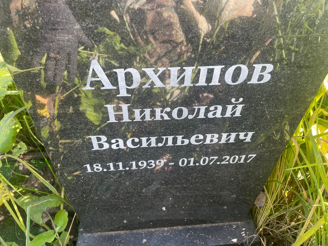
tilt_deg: -42.4
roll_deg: -1.3
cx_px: 164
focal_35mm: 26
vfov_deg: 53.1
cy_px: 123
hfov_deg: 67.3
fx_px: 246
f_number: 1.6
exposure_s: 1/121
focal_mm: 4.2
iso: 40
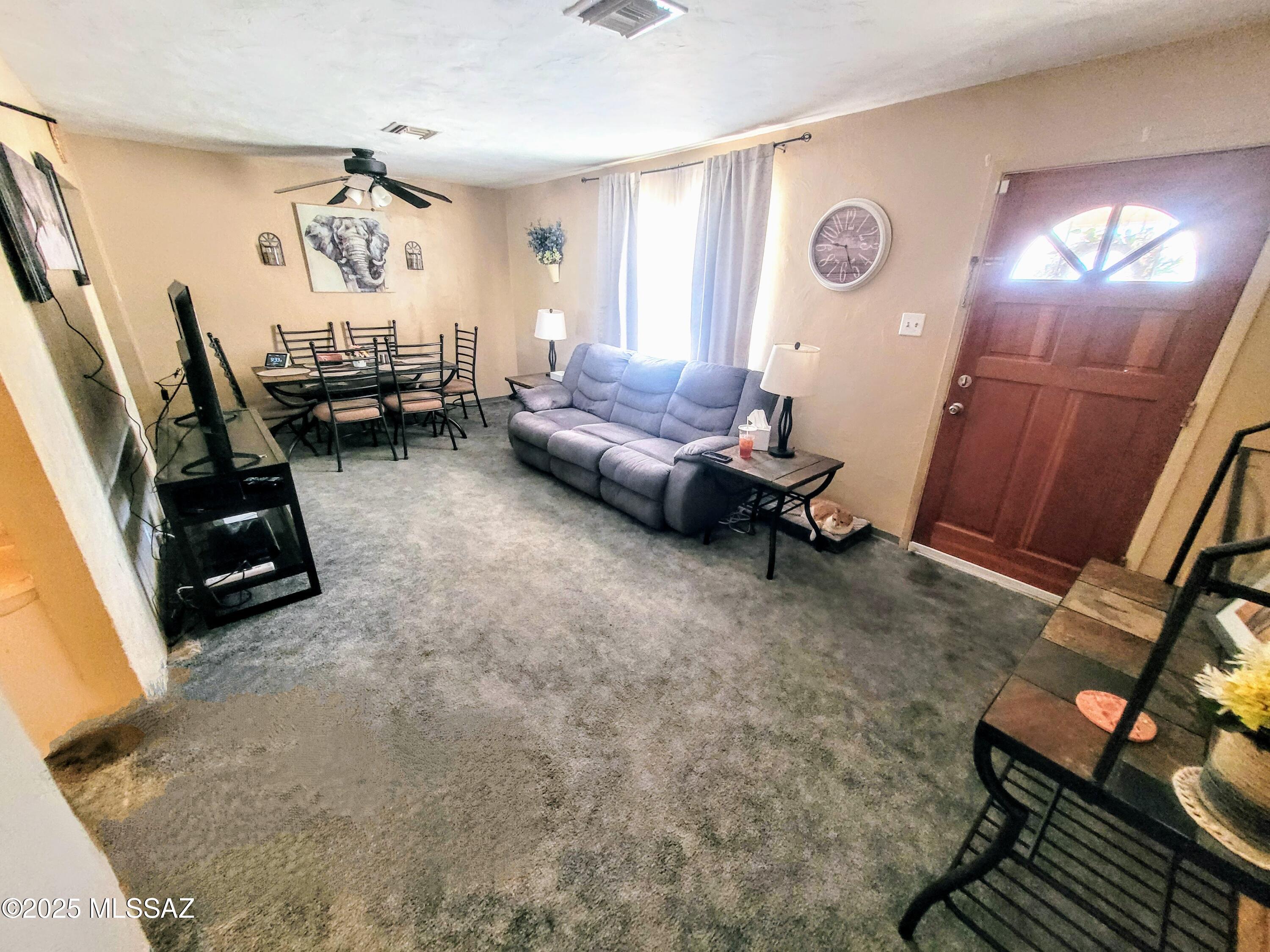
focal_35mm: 13
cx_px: 635
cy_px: 476
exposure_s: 1/30
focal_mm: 1.74
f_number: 2.2
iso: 500
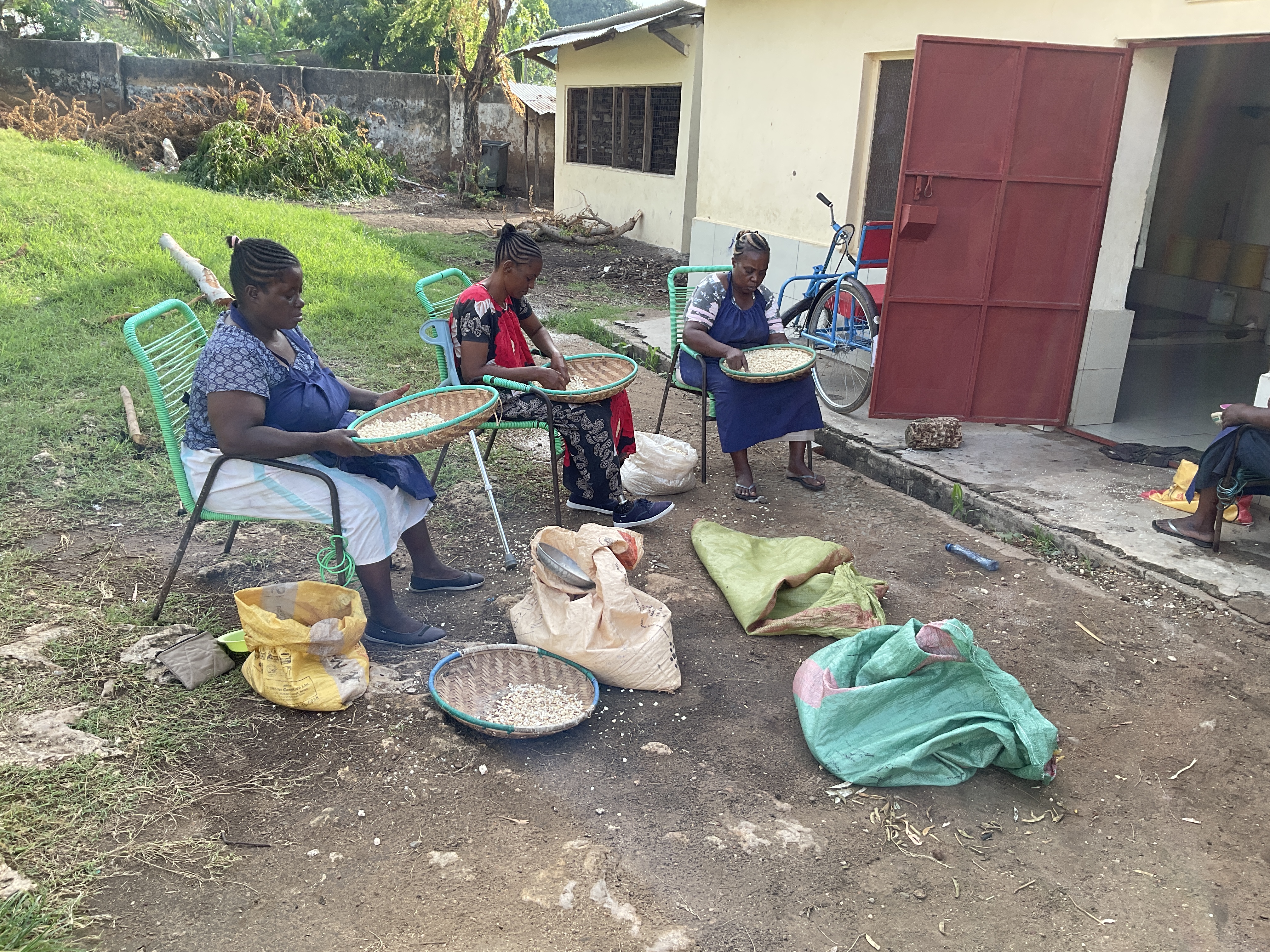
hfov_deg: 61.7
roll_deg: -2.3
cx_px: 635
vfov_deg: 48.2
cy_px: 476
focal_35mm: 29
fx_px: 1064
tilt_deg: -18.0
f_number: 1.8
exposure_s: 1/358
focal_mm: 3
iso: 16
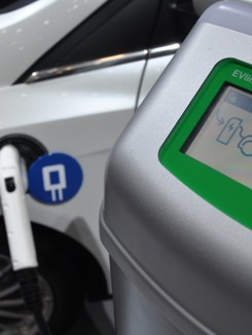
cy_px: 166
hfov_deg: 27.5
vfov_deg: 36.1
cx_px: 93
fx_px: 514
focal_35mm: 53
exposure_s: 1/30
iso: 280
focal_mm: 24
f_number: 5.6
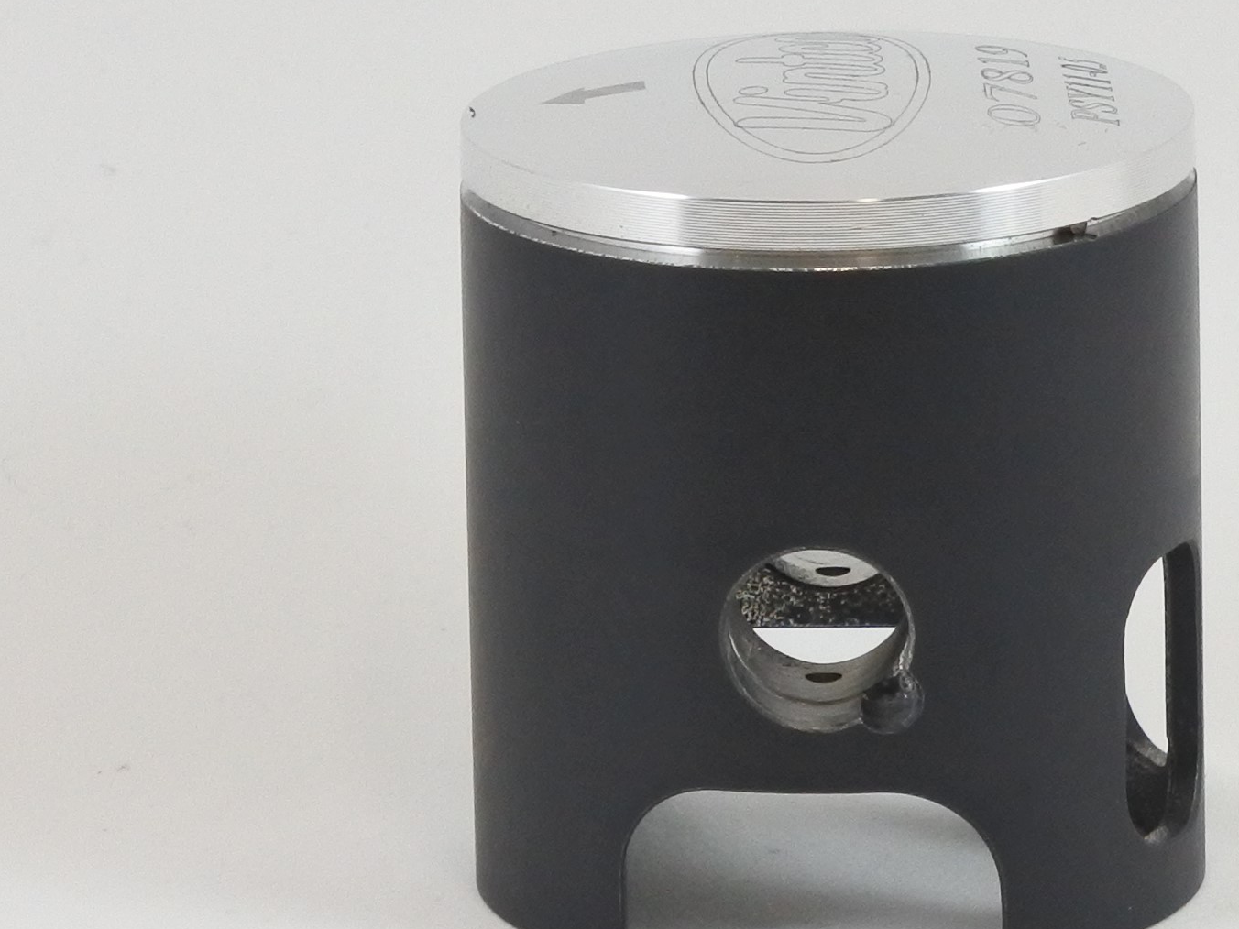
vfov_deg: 12.0
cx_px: 845
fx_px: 4403
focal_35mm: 123
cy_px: 509
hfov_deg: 16.0
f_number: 5.6
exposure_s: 1/125
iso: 640
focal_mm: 30
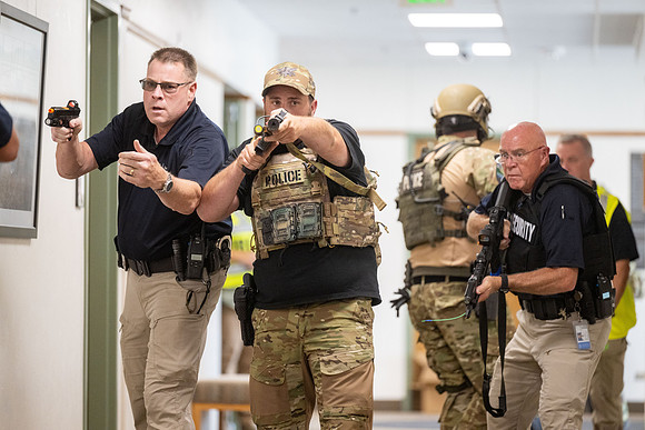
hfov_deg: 10.3
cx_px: 322
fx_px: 3584
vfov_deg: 6.9
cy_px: 215
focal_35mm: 200
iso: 2000
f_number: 2.8
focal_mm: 200
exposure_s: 1/500
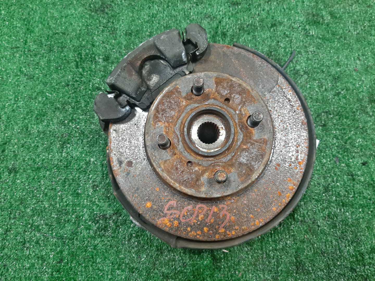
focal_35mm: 26
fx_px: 282
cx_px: 188
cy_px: 140
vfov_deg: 53.1
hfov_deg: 67.3
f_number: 1.7
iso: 187
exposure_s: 1/33
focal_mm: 3.93
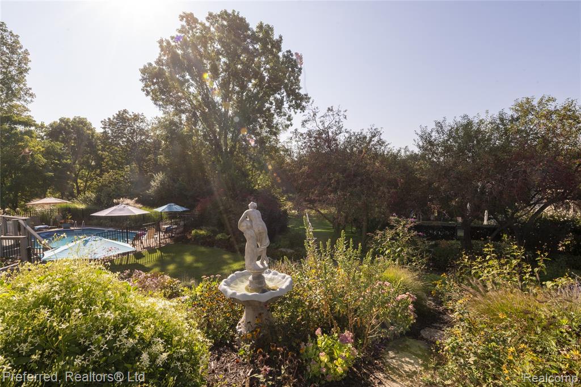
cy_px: 194
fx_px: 242
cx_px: 290
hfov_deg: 100.4
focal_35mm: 15
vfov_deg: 77.2
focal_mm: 15
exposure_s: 1/125
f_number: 18
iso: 250
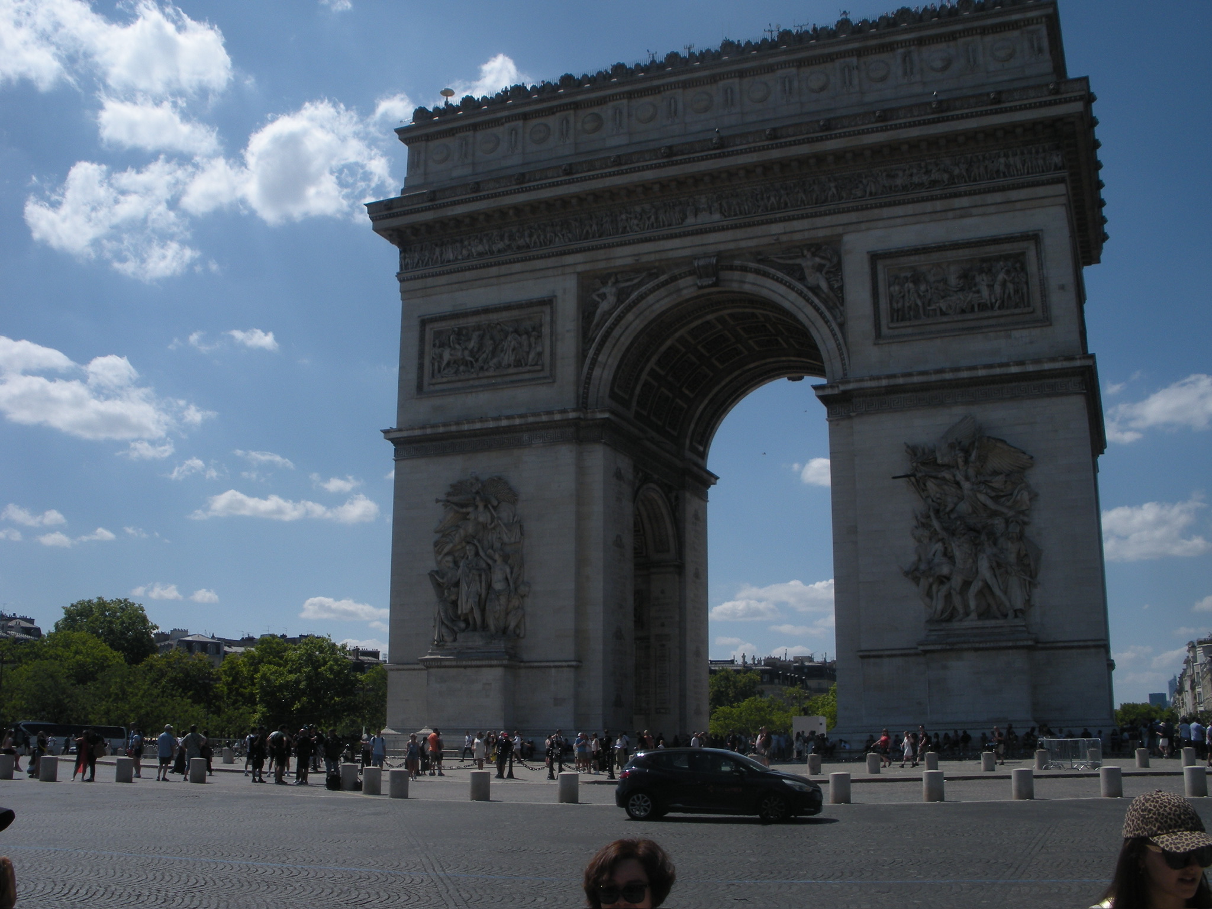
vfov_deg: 39.7
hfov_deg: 51.4
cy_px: 454
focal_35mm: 36
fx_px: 1260
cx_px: 606
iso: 64
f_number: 5.6
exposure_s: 1/667
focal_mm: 6.3
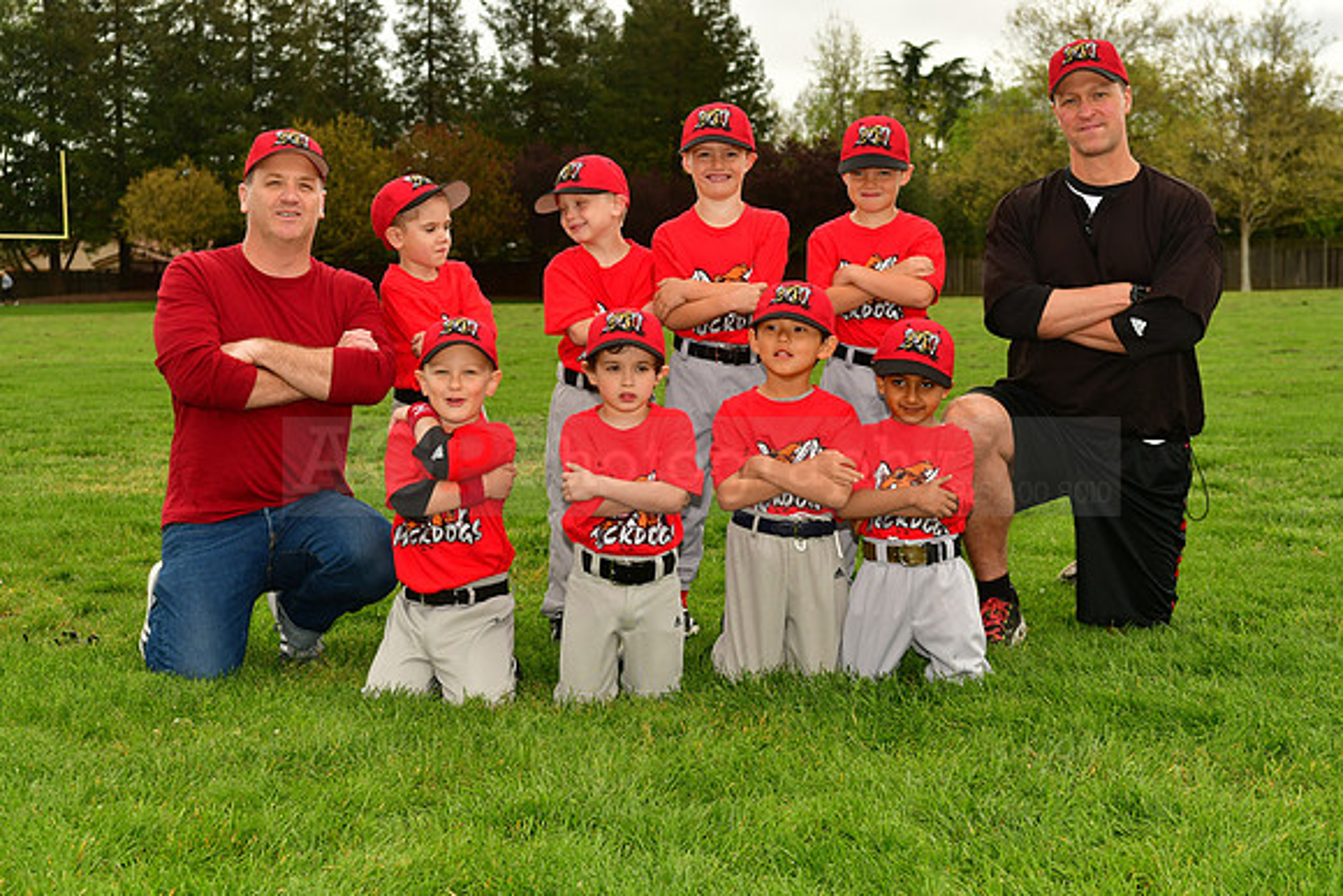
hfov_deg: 30.5
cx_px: 672
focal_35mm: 66
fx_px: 2463
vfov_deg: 20.6
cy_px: 448
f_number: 5
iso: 200
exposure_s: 1/500
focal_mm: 44
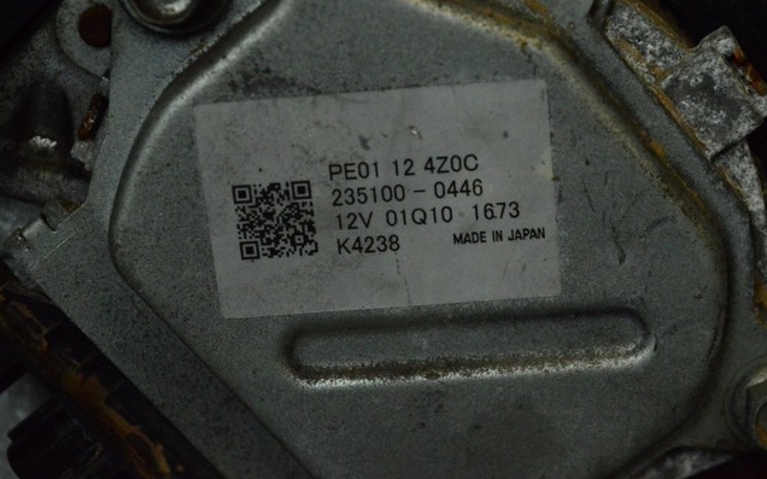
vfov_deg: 15.4
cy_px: 238
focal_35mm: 85
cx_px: 382
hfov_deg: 24.5
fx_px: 1766
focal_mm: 55
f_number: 5.6
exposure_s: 1/1000
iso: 6400
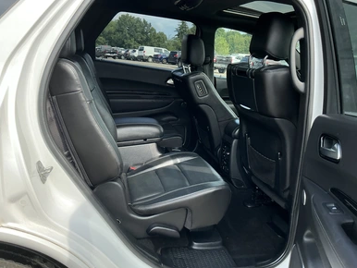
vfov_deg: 48.3
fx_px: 299
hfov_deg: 61.6
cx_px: 181
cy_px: 138
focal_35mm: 29
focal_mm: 3
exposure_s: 1/287
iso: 25
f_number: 1.8
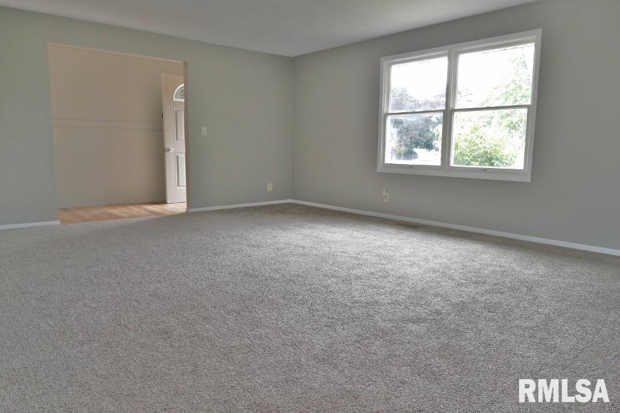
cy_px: 206
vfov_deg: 51.3
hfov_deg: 71.5
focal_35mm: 25
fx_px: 431
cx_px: 310
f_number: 2.8
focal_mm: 9.12
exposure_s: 1/60
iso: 400
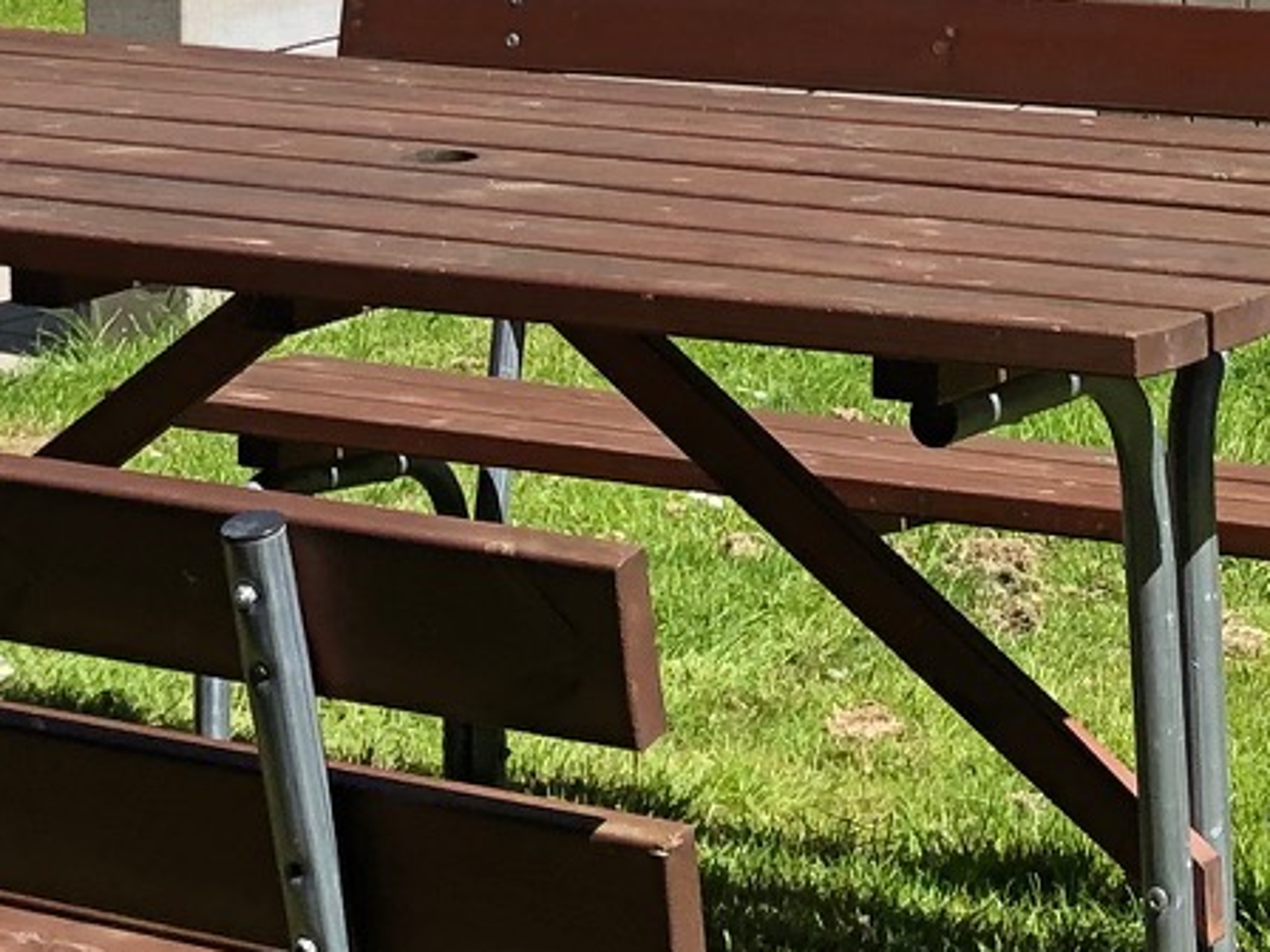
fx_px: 4623
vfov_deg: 10.7
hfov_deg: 15.6
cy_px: -989
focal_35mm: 126
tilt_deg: +3.5
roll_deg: +1.3
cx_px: 641
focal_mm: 3.99
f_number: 1.8
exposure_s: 1/1412
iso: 20
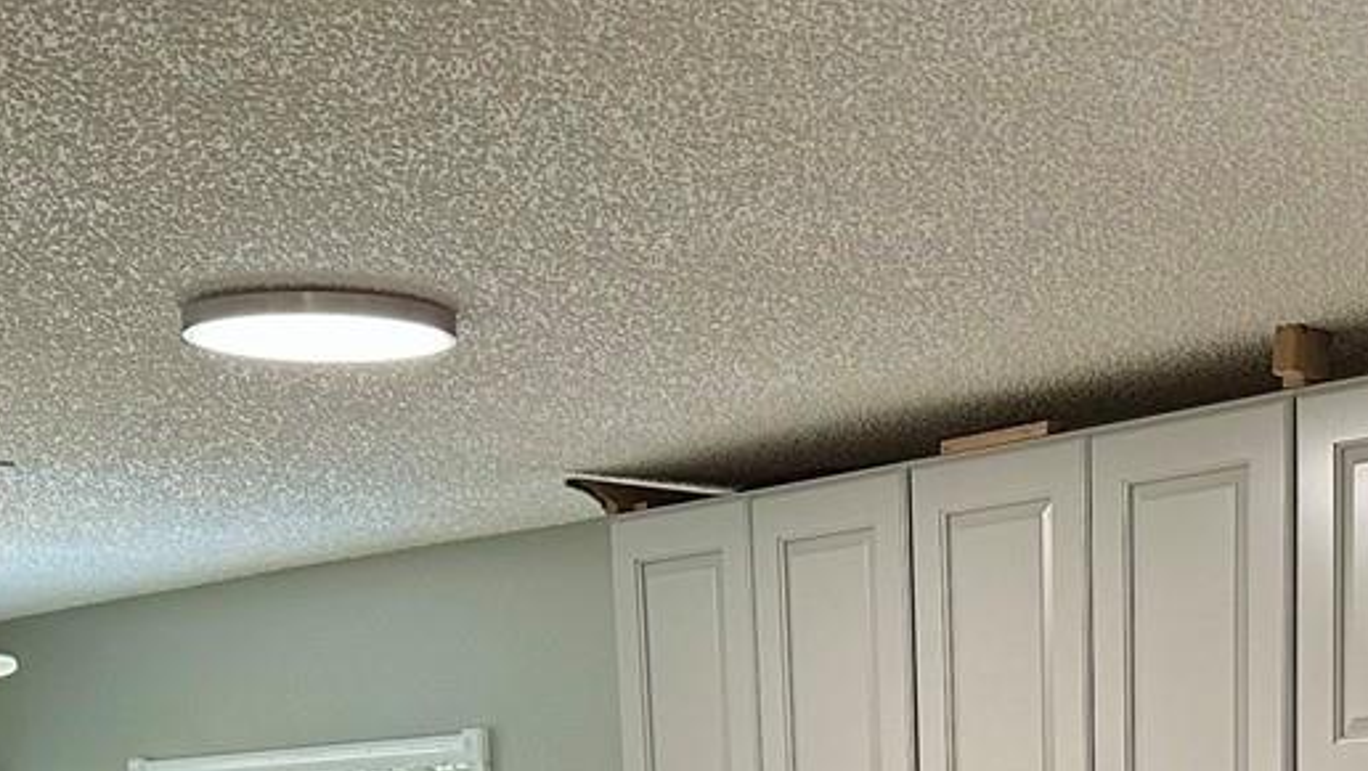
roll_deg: +1.1
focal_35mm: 81
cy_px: 1521
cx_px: 1029
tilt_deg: -11.6
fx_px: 2940
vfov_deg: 13.1
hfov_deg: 25.9
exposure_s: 1/120
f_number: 1.78
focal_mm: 6.86
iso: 200
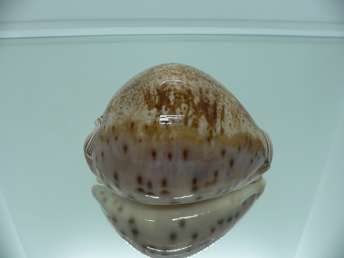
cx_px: 172
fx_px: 348
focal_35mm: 35
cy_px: 129
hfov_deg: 52.6
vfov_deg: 40.7
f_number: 2.8
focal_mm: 4.6
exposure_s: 1/60
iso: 80
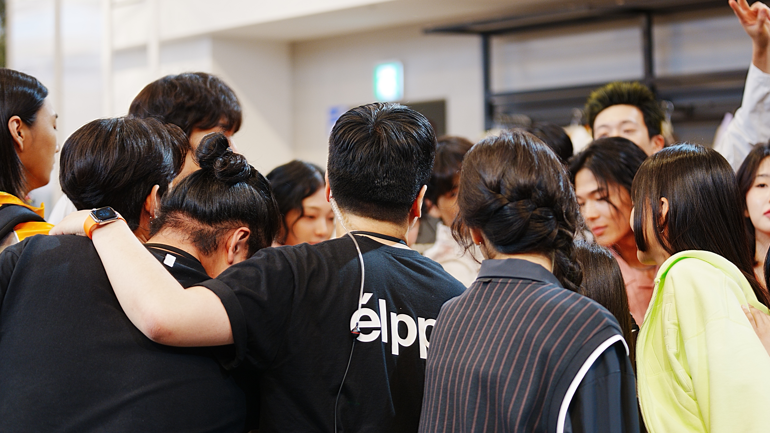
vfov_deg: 16.3
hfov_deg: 28.6
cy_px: 202
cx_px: 384
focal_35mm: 74
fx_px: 1511
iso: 500
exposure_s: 1/160
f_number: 2.8
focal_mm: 70
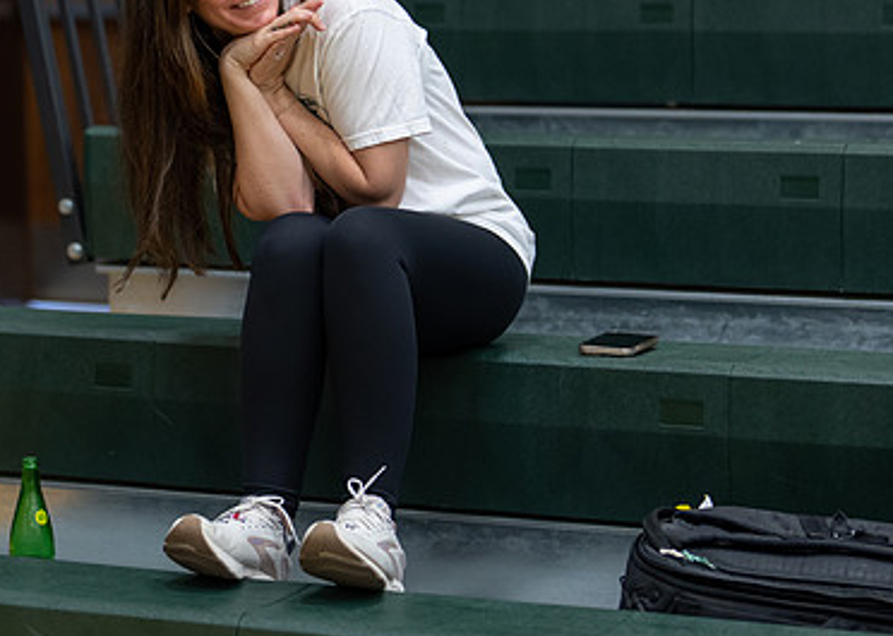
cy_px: 188
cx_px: 232
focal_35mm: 118
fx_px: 2990
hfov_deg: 16.9
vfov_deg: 12.1
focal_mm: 50
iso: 500
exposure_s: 1/320
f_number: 1.2
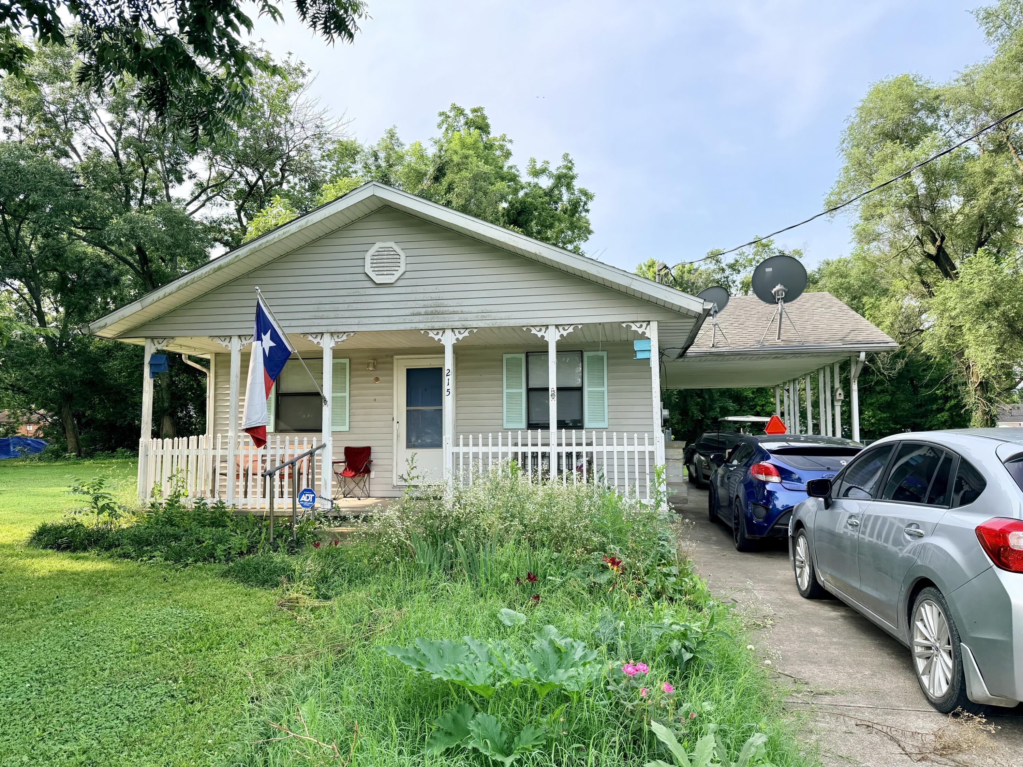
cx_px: 512
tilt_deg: +4.7
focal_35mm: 24
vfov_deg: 56.8
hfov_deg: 71.6
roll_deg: +0.9
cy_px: 384
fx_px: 709
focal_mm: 6.76
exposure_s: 1/1653
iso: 100
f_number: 1.78
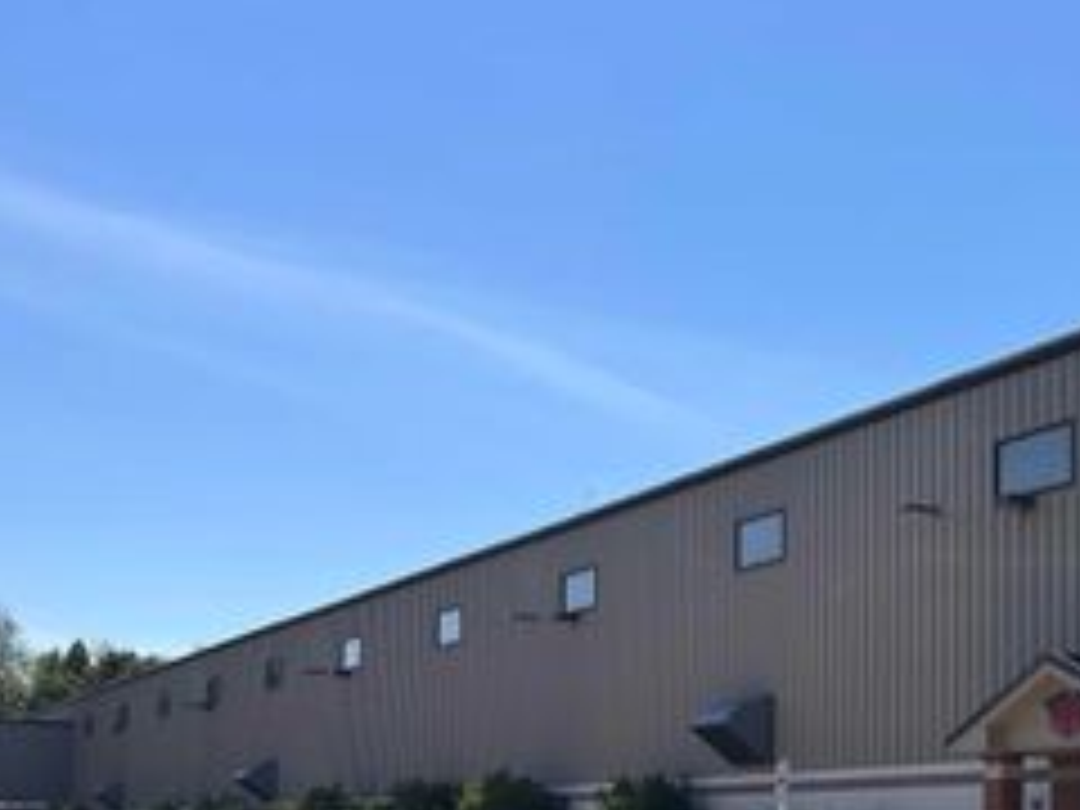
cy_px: 727
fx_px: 1560
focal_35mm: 50
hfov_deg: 36.9
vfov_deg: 28.0
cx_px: 864
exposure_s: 1/7576
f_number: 1.78
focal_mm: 6.86
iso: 80
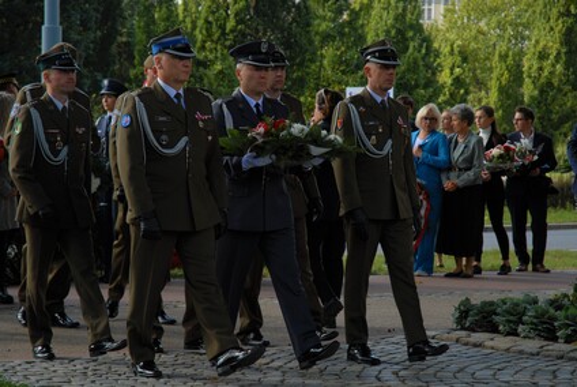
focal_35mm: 105
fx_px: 1685
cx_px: 288
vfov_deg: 13.1
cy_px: 194
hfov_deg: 19.4
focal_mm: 70
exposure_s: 1/400
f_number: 5.6
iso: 250
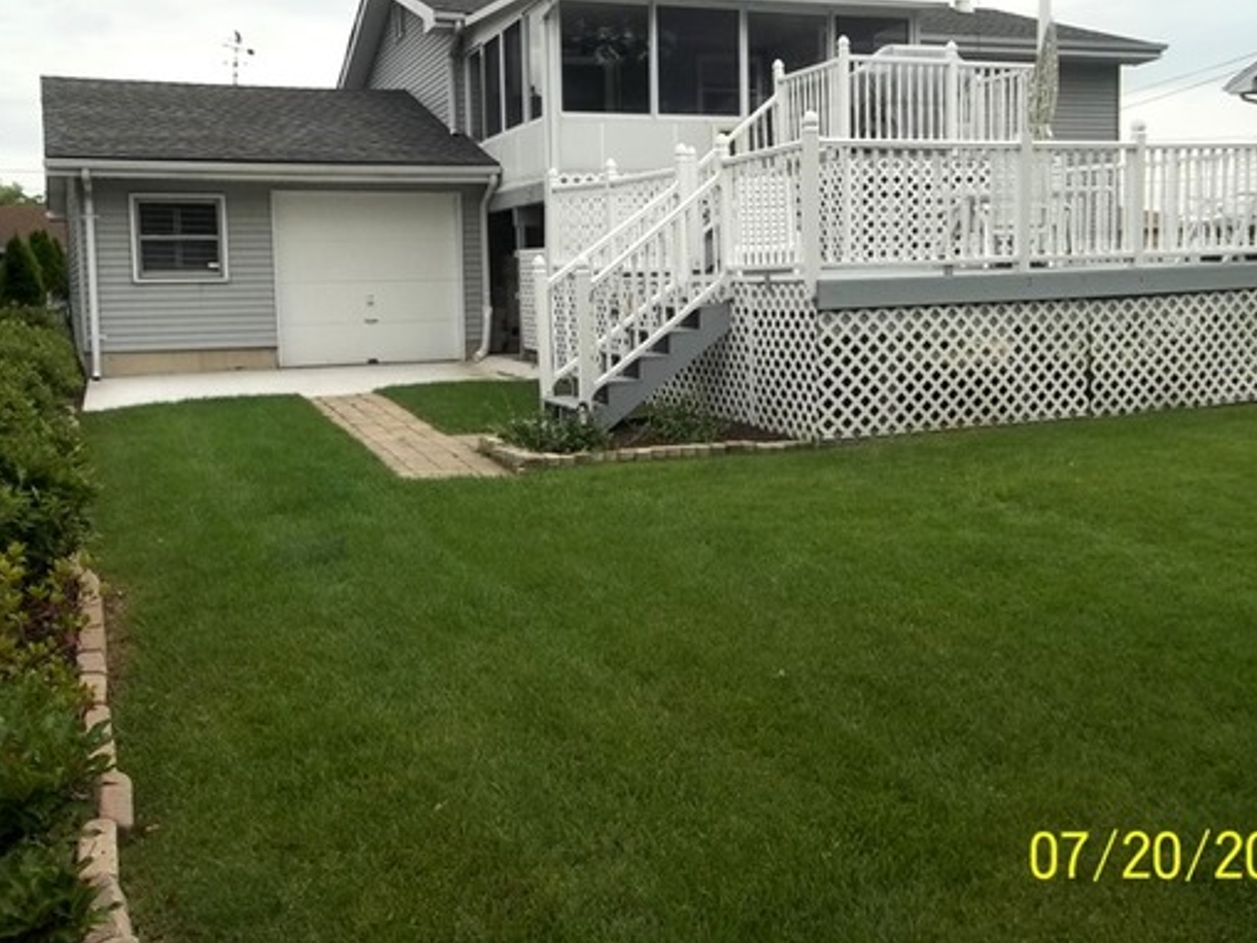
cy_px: 406
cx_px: 624
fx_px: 1235
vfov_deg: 41.7
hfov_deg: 54.0
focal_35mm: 34
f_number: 8.9
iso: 80
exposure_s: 1/100
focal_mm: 4.9
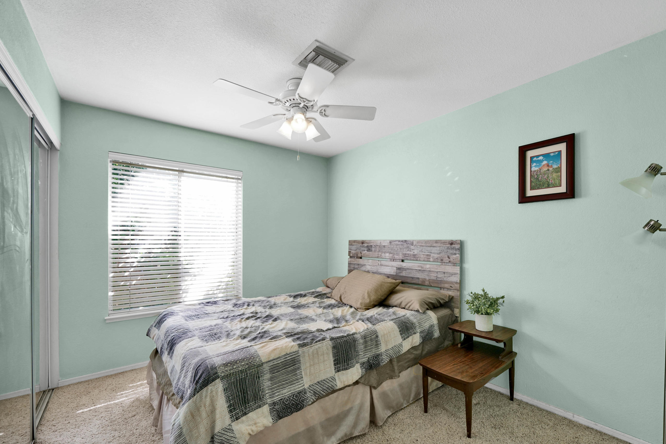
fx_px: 259
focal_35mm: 14
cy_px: 239
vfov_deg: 81.1
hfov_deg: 103.9
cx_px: 367
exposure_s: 1/100
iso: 400
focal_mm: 12
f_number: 4
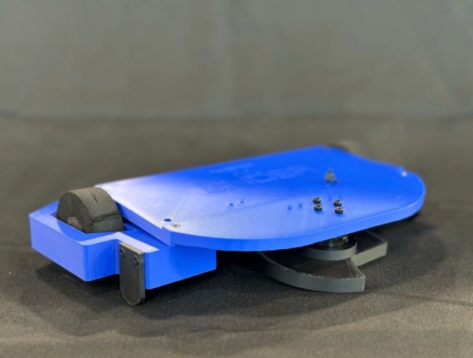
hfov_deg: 36.7
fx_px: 713
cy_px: 179
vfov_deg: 28.2
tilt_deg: -13.0
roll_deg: +0.5
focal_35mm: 52
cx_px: 236
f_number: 1.6
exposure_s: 1/40
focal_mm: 5.96
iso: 125
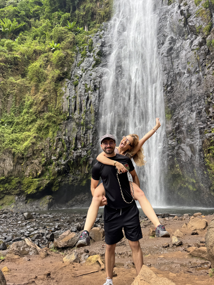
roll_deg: +2.3
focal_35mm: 24
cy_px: 142
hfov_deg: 56.8
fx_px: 198
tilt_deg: +15.2
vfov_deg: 71.6
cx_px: 107
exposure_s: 1/340
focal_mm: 6.76
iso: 80
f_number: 1.78
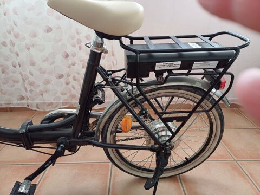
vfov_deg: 54.9
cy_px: 98
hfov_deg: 69.4
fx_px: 188
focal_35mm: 25
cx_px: 130
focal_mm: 4.65
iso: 160
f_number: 1.8
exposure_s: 1/50
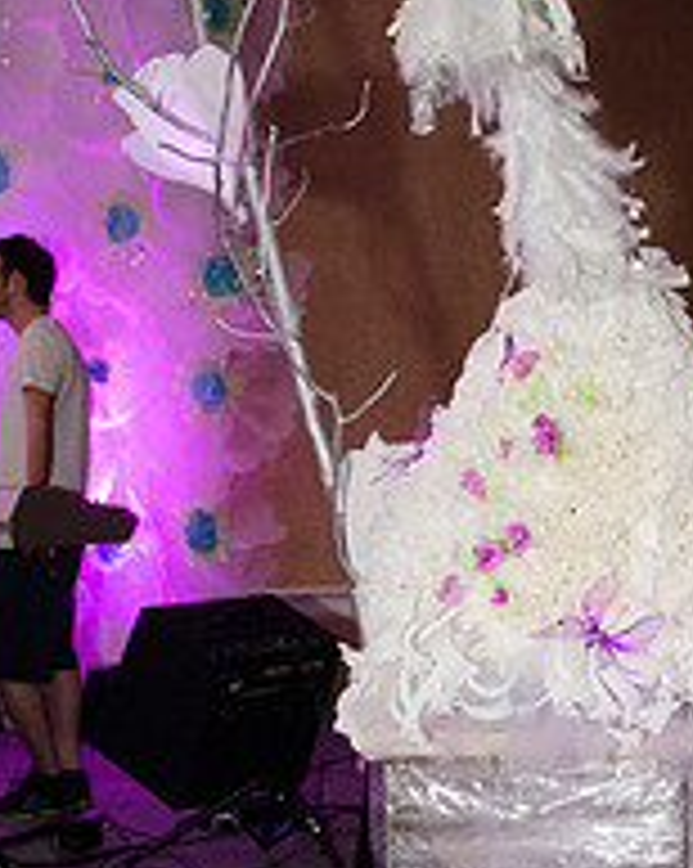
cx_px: 554
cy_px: 684
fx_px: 1515
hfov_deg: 25.3
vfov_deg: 31.2
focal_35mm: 59
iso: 400
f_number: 5.6
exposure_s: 1/40
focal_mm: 18
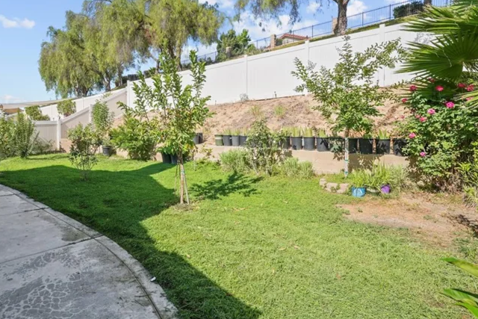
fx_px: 279
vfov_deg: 59.3
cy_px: 136
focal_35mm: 21
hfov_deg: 79.9
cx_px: 184
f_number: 8
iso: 100
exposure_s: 1/125
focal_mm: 16
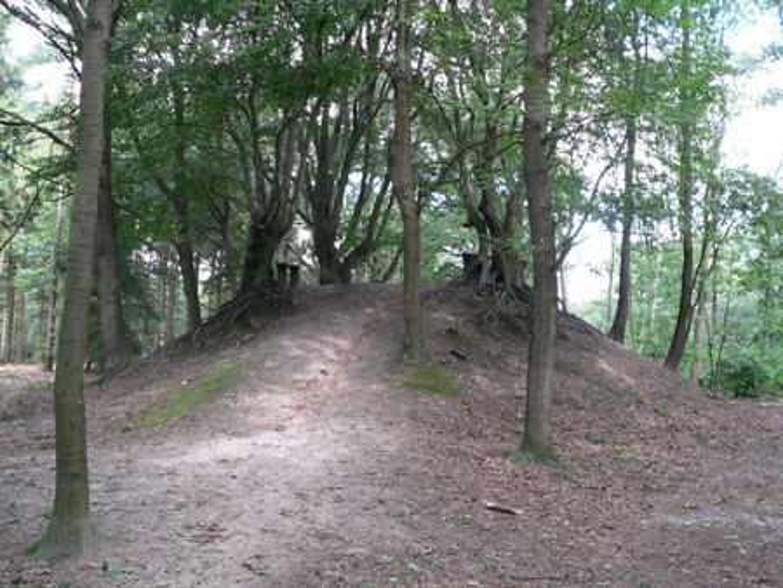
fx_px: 815
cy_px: 294
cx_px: 392
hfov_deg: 51.3
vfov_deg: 39.7
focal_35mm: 36
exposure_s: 1/30
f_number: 2.8
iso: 100
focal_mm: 6
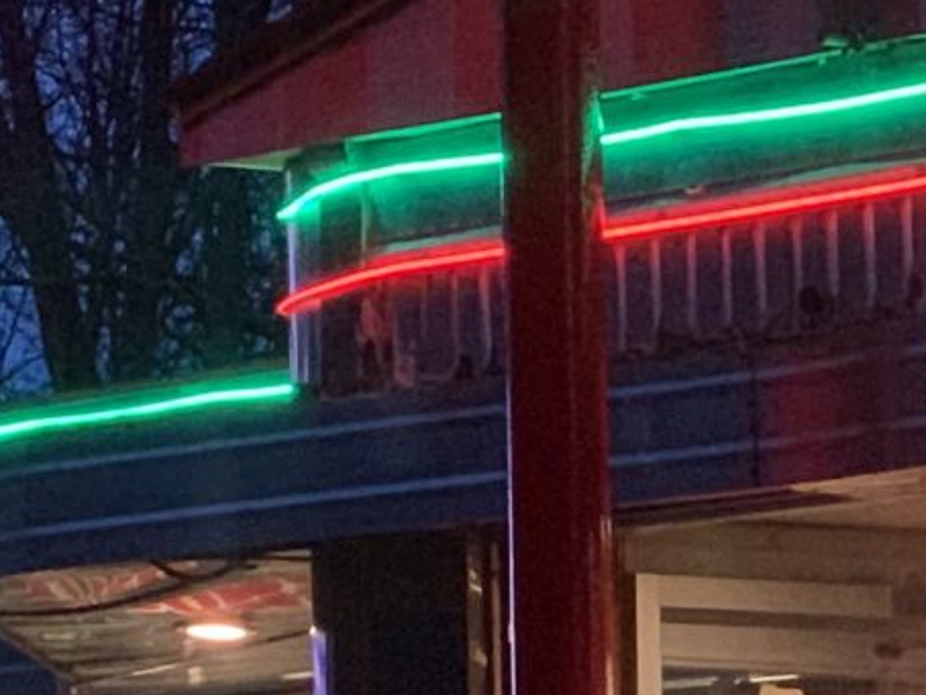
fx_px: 7842
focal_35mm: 293
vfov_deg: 5.1
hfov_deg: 6.7
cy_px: -175
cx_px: -102
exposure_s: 1/60
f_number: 2.4
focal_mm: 6
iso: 400
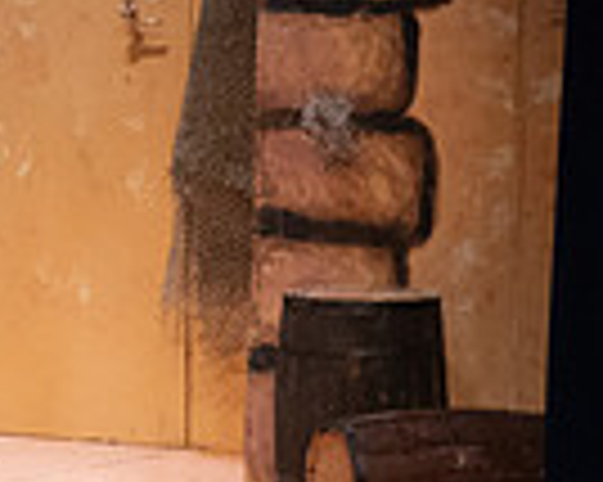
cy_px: 216
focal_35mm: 1095
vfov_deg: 1.4
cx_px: -675
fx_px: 19528
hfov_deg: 1.8
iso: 5600
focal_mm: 270
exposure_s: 1/160
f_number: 6.3
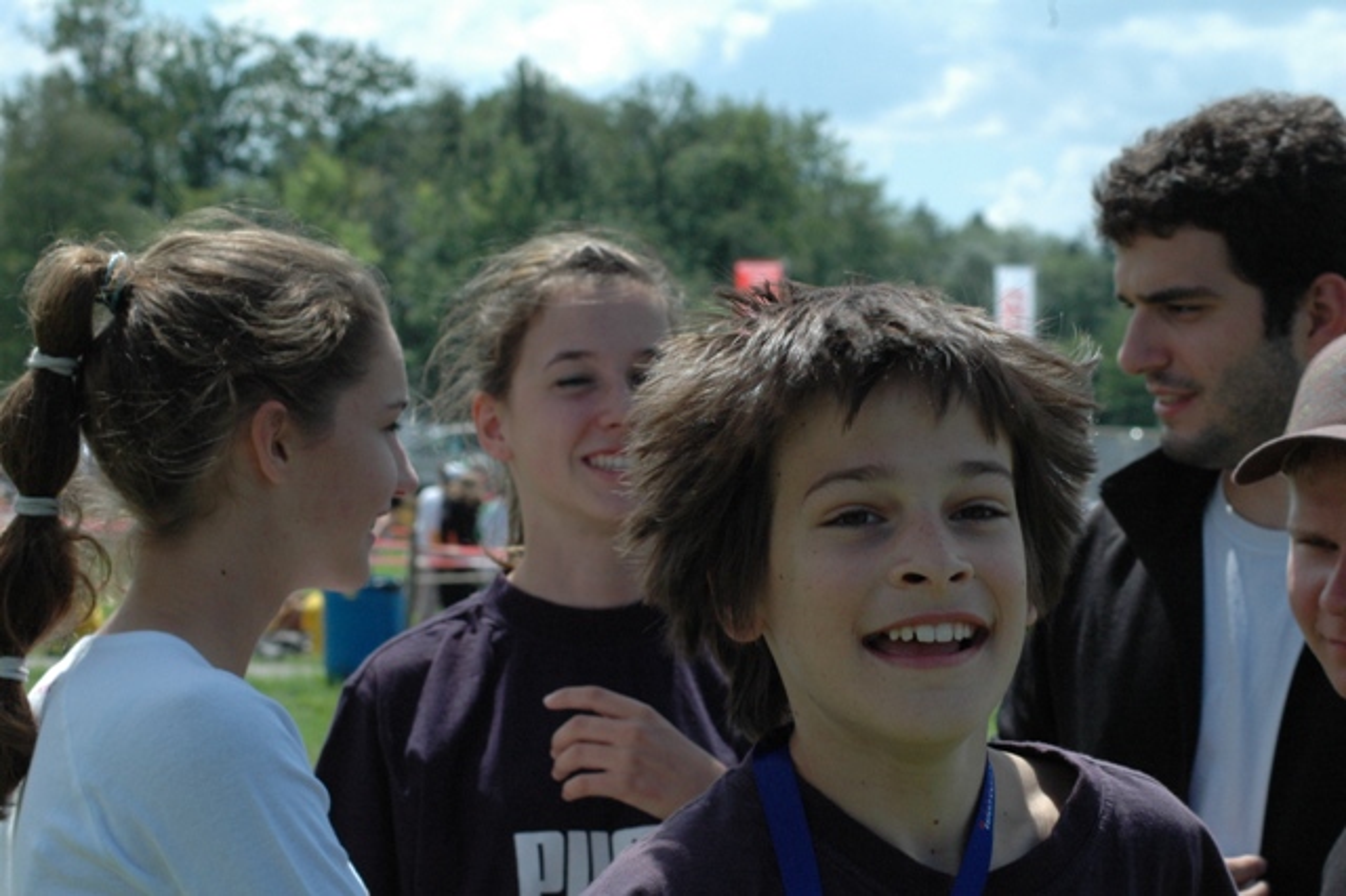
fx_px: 3924
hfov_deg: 19.5
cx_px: 673
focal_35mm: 105
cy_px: 448
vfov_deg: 13.0
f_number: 11
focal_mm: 70
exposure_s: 1/500
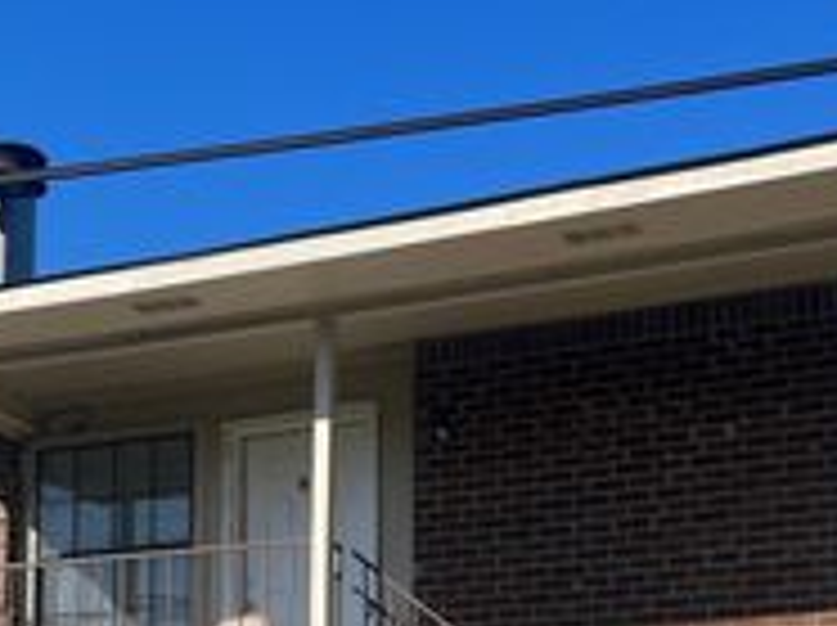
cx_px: 364
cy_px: 754
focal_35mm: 70
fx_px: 1690
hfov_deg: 27.8
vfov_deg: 19.7
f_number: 1.6
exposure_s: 1/3876
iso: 50
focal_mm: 5.1
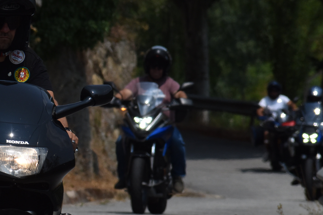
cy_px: 124
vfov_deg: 2.4
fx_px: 5197
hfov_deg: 3.6
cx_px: -22
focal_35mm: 579
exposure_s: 1/2000
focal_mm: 155
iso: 200
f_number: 8
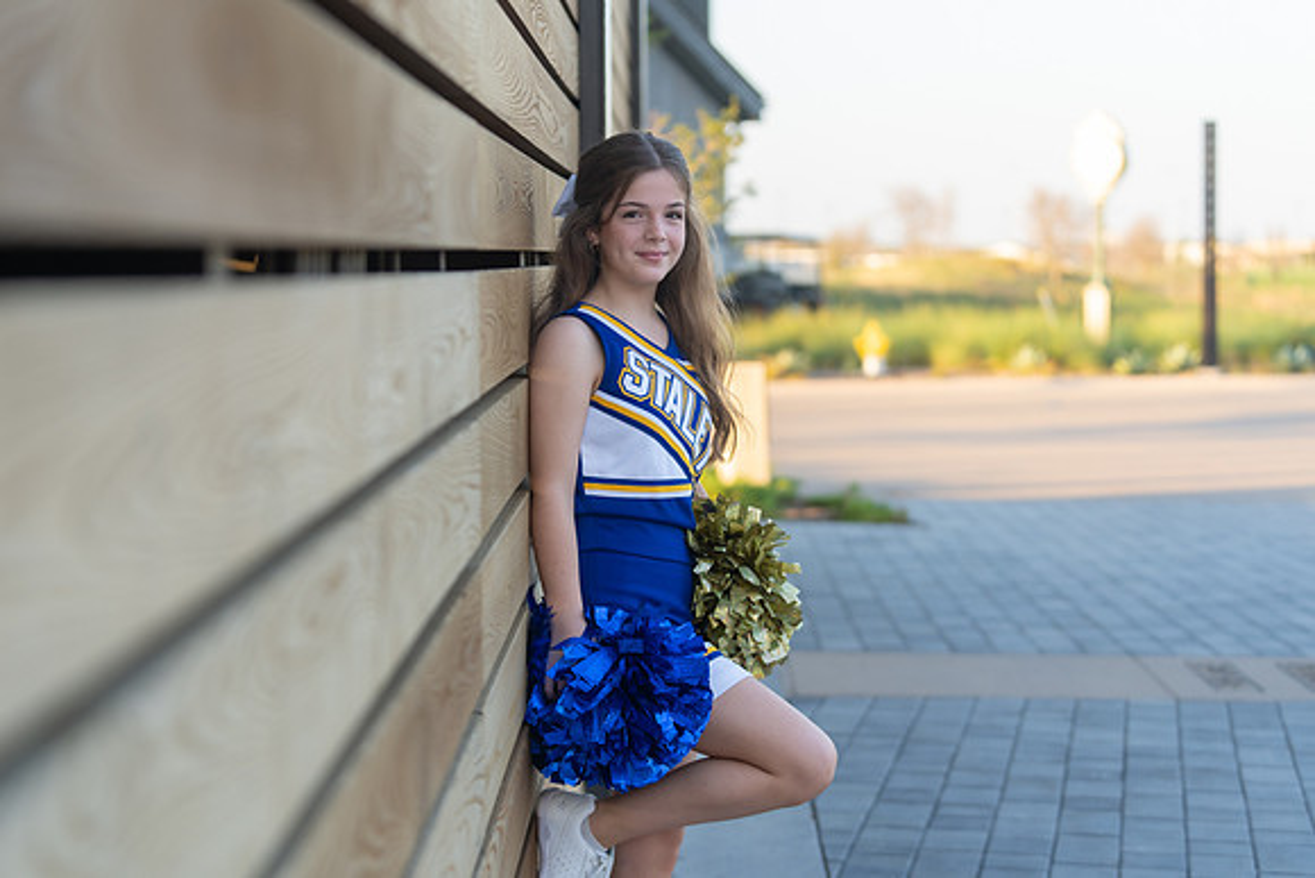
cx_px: 658
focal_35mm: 71
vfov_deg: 19.2
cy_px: 439
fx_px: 2591
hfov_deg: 28.5
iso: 200
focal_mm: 70
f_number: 2.8
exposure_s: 1/320
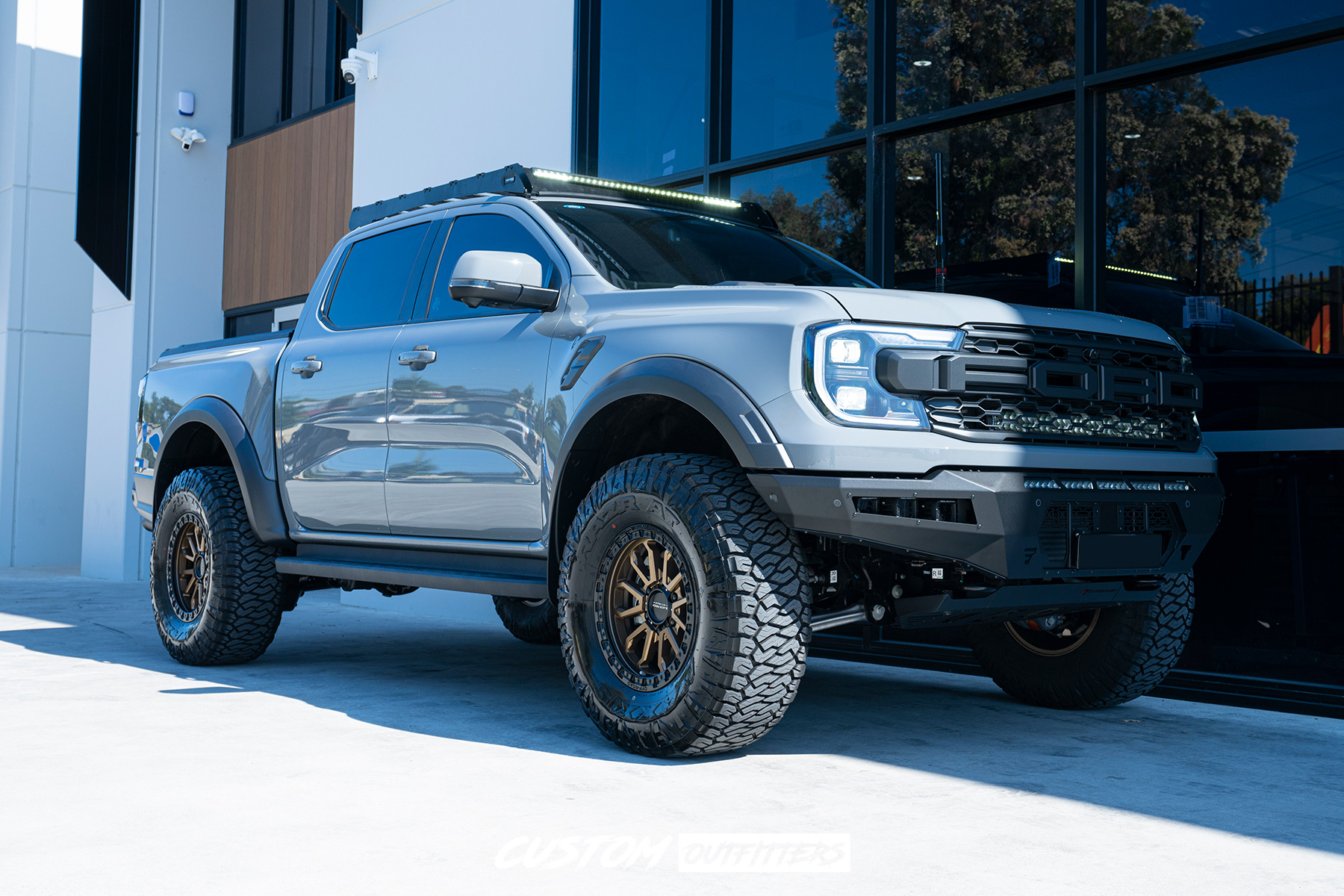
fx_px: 1232
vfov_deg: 40.0
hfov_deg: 57.2
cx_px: 672
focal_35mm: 33
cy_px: 448
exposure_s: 1/100
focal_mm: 33
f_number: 5
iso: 100
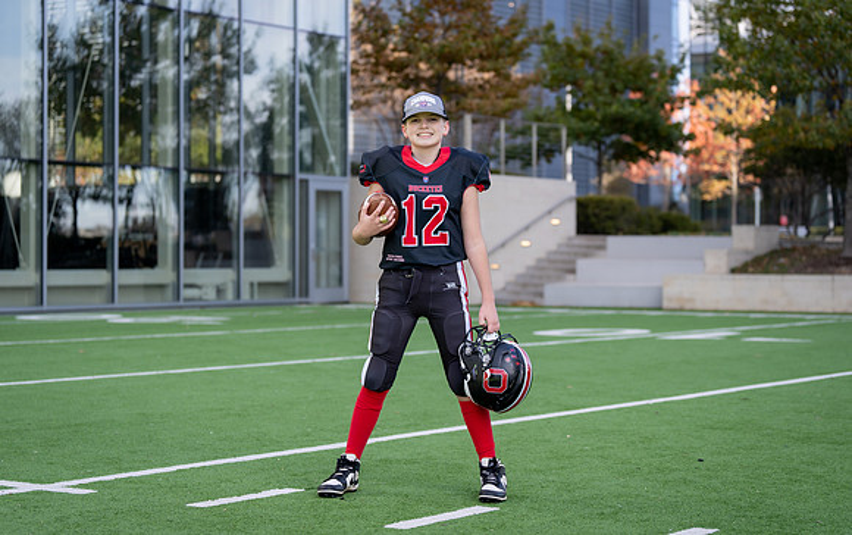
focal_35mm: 74
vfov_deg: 17.6
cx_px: 442
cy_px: 242
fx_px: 1729
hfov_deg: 27.7
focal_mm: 70
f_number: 2.8
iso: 100
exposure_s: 1/500
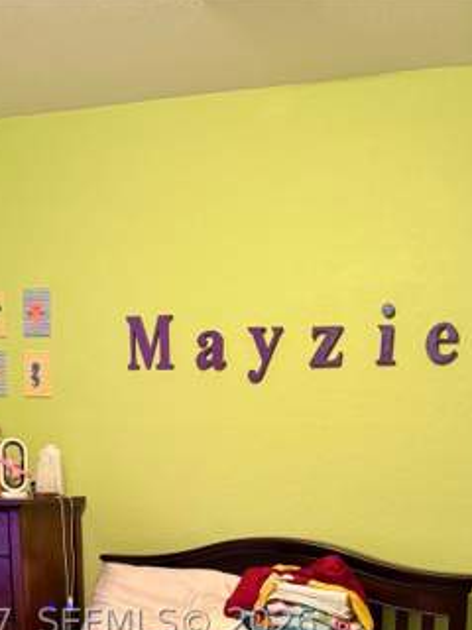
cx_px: 269
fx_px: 873
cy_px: 622
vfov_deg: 36.0
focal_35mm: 48
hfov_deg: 30.2
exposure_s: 1/40
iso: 640
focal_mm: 6.76
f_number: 1.78
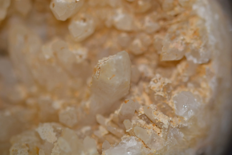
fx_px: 1015
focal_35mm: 158
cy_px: 78
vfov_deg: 8.7
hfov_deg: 13.0
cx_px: 116
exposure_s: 1/60
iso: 200
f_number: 4
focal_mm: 105
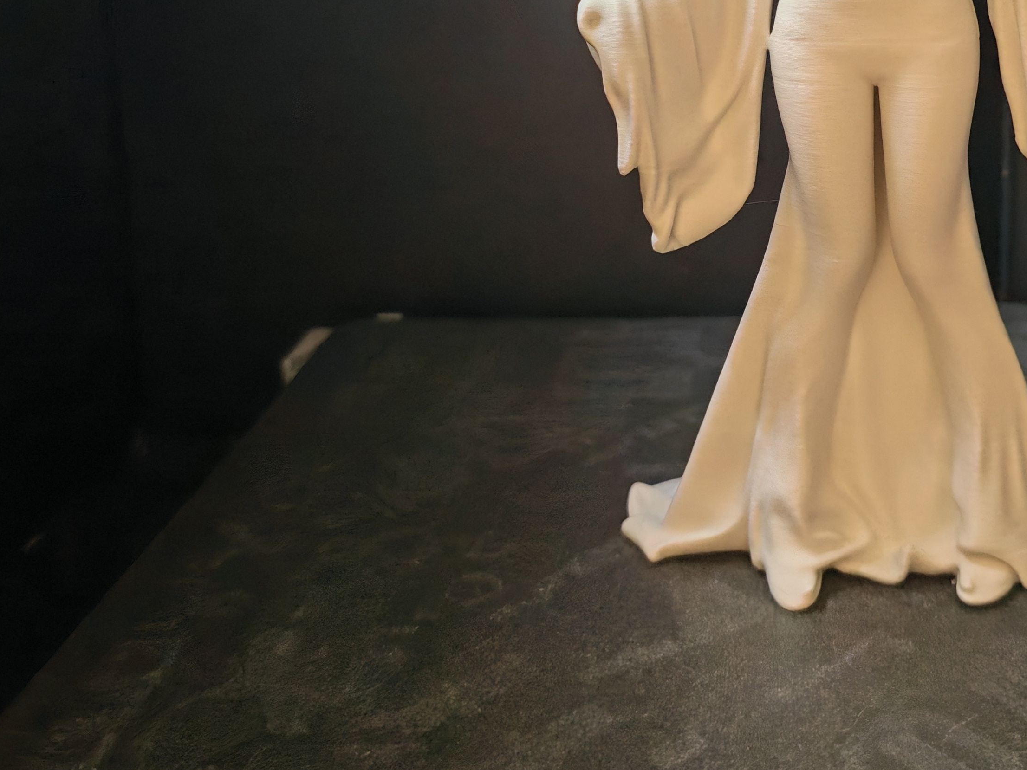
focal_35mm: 50
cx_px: 768
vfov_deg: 28.0
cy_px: 78
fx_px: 1483
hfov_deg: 37.3
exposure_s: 1/25
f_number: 1.95
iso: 2500
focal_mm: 5.52
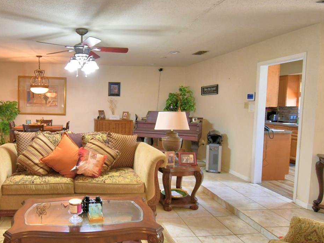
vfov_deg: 54.9
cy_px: 122
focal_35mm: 25
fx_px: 234
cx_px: 103
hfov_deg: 67.1
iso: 560
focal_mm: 10
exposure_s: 1/30
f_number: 4.5
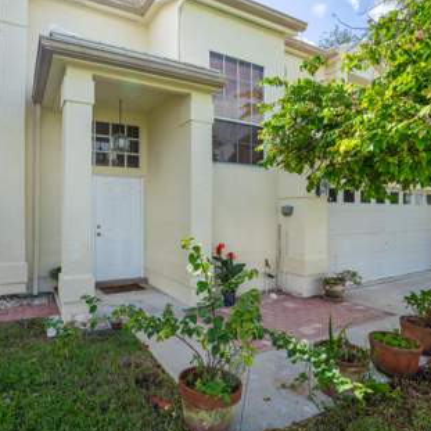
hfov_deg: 71.5
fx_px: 296
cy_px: 218
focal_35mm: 21
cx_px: 175
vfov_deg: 72.1
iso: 400
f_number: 9
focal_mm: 16
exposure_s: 1/400
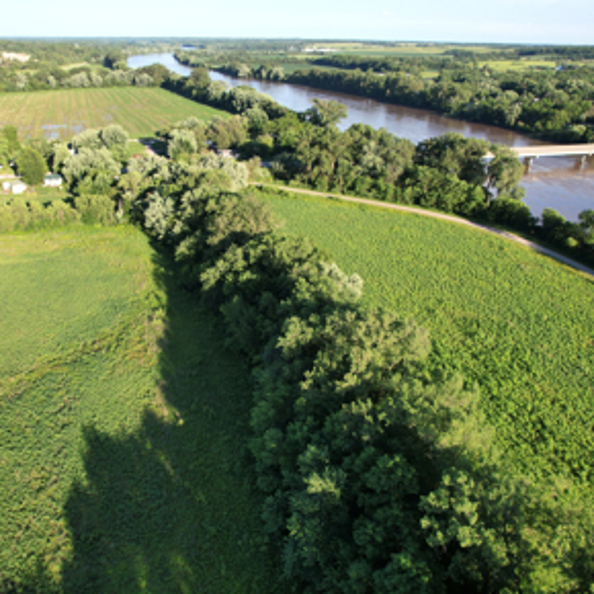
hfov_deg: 55.3
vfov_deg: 55.6
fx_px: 563
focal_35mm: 29
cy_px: 301
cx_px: 246
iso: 110
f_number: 2.8
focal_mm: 8.38
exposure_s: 1/1000
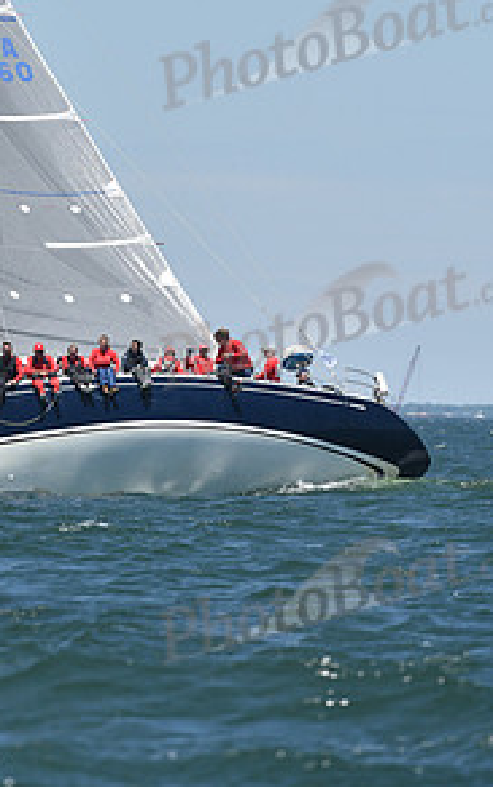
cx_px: 20
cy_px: 218
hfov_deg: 2.2
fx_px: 13023
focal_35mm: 607
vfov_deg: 3.5
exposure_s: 1/1600
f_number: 5.6
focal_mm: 300
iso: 250
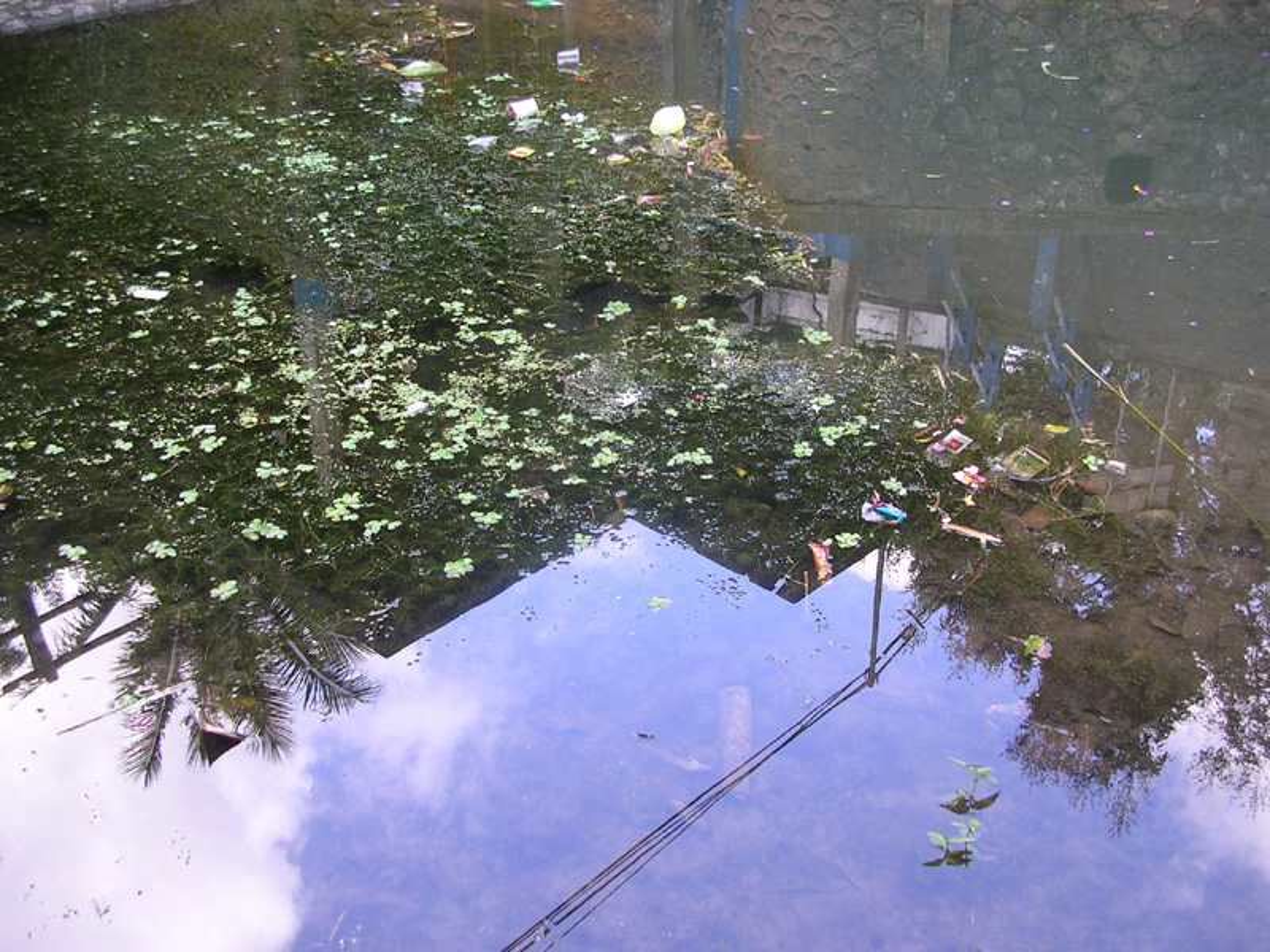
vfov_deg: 37.7
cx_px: 635
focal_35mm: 38
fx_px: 1394
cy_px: 476
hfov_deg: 49.0
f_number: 2.8
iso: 50
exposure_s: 1/43.1
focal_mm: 5.8
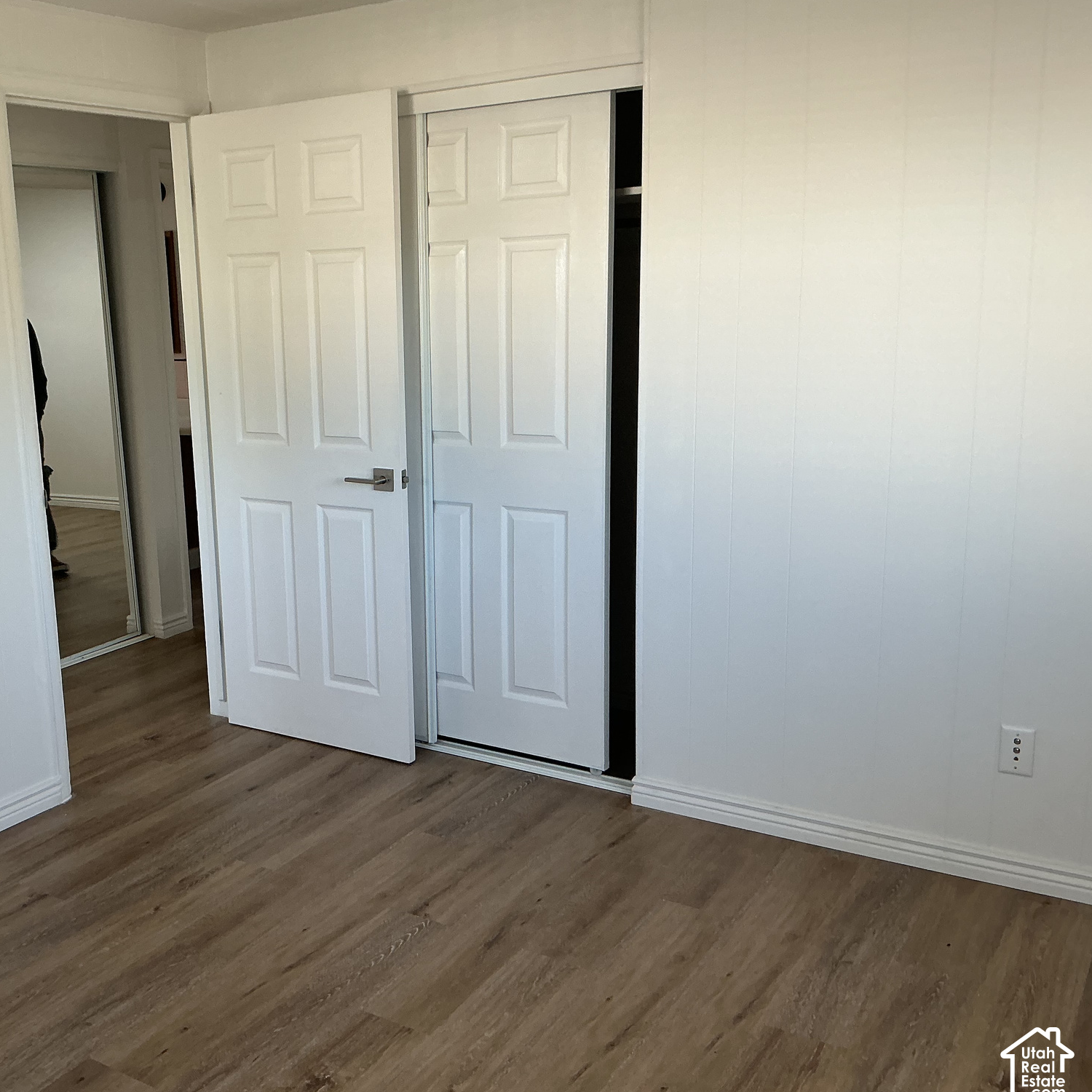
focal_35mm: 35
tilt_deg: -13.3
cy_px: 555
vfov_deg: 47.2
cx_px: 352
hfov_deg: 46.4
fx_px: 1249
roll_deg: +1.8
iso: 50
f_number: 1.8
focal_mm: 3
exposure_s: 1/60
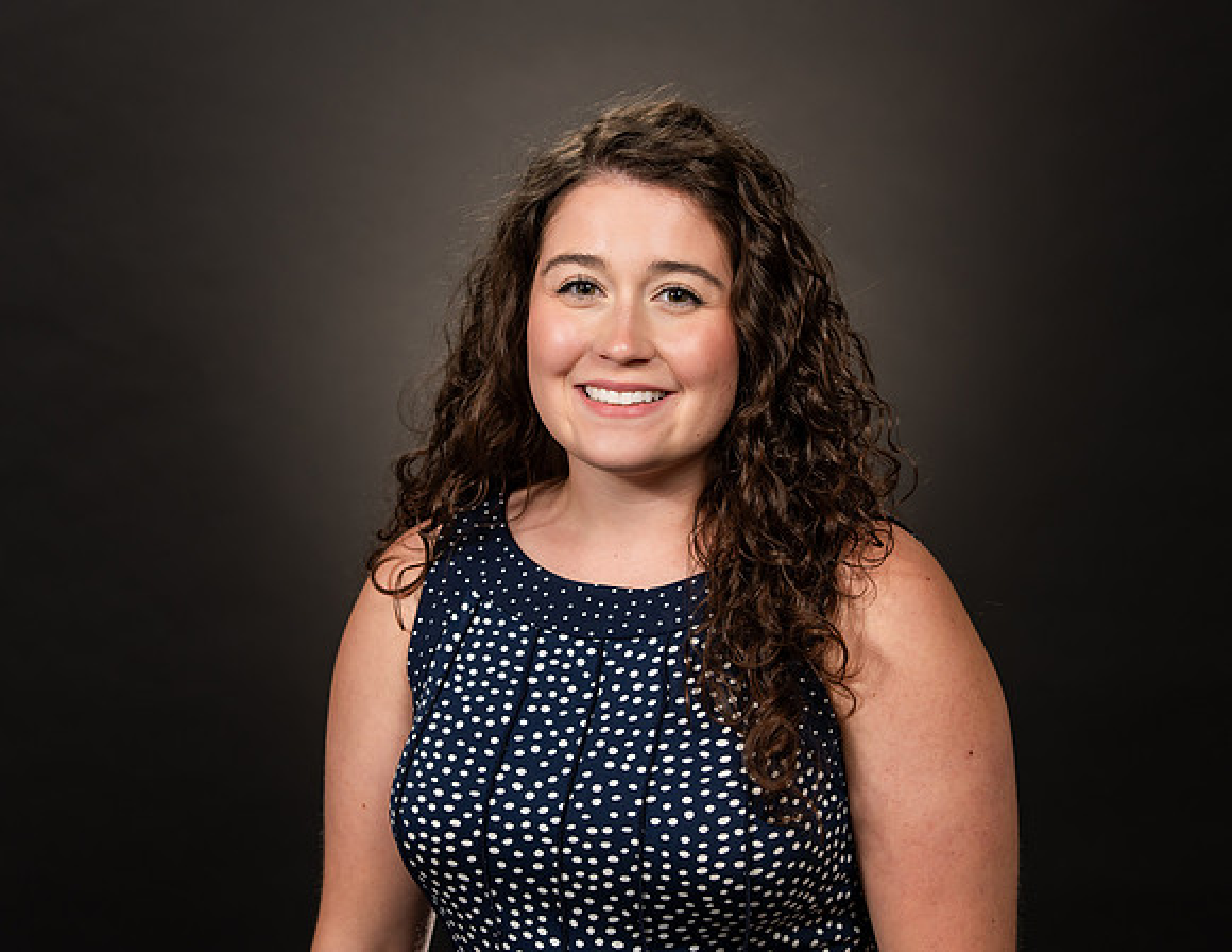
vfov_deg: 13.4
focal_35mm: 113
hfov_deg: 17.3
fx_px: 4048
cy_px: 483
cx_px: 571
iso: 250
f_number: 5.6
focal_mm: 95
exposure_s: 1/250
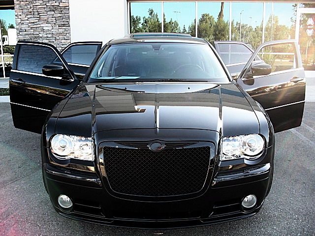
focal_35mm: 36
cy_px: 118
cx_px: 158
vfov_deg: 39.7
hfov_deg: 51.4
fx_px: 328
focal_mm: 6.3
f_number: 2.8
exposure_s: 1/100
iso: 50
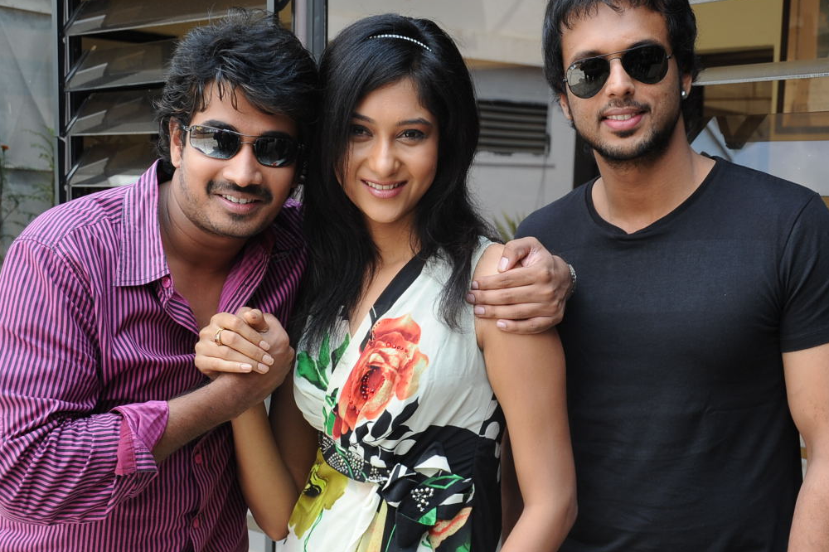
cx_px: 488
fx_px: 1289
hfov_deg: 35.6
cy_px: 351
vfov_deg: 24.1
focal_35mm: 56
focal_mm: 35
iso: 320
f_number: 6.3
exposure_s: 1/125
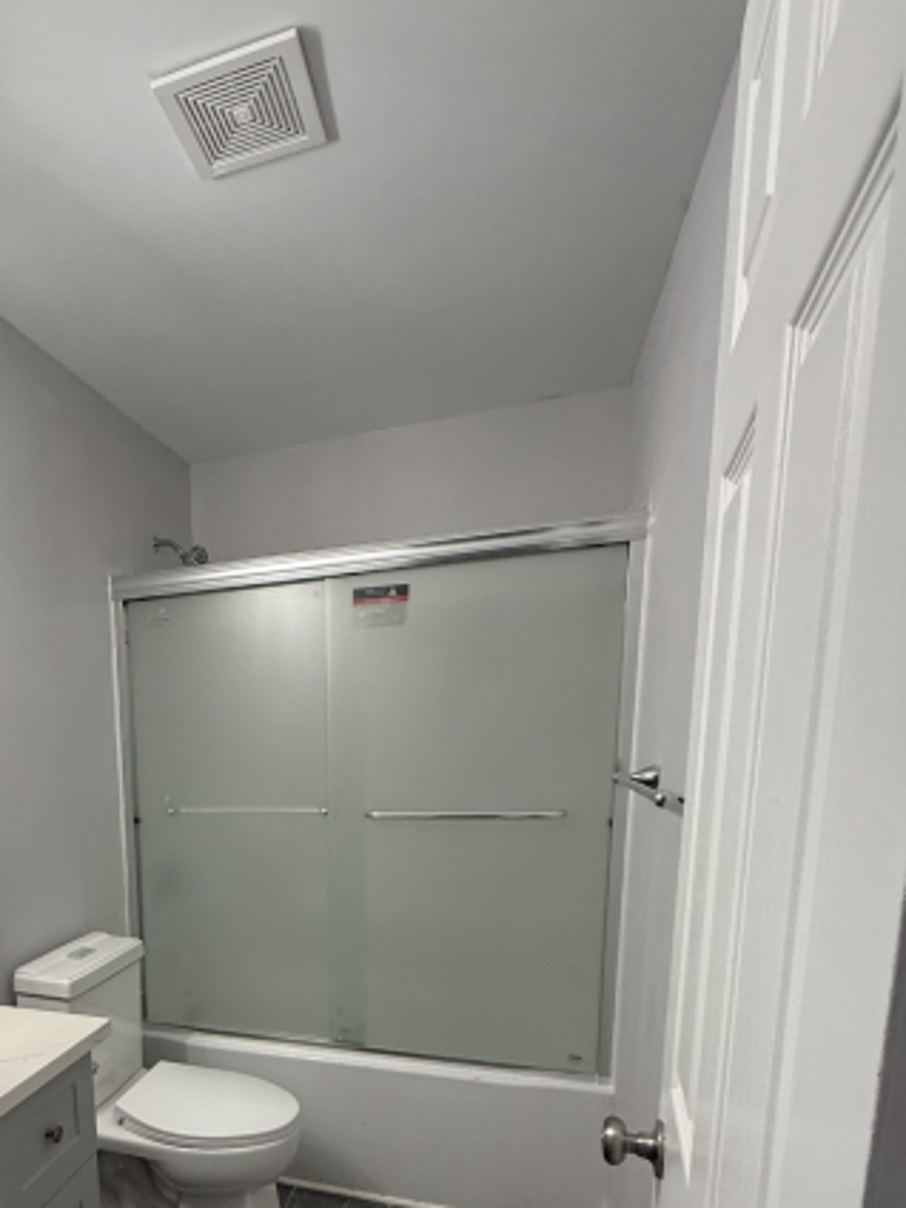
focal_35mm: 22
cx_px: 217
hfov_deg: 57.7
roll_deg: +1.5
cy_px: 882
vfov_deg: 72.0
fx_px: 768
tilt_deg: -11.9
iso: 200
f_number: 2.2
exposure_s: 1/120
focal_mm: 2.22
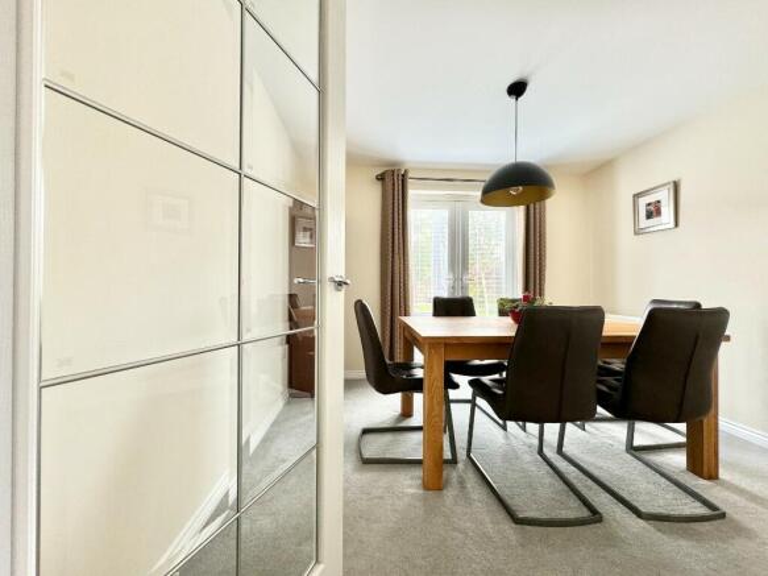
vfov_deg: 85.7
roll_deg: -0.2
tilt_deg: +0.3
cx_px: 384
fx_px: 311
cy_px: 288
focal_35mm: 14
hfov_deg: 102.1
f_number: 2.2
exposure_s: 1/99
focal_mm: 2.22
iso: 160
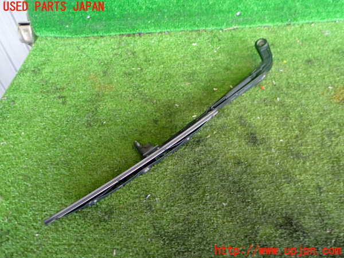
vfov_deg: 46.8
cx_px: 172
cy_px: 129
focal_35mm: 30
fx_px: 298
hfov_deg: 60.0
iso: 200
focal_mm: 5.4
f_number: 2.3
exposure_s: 1/30
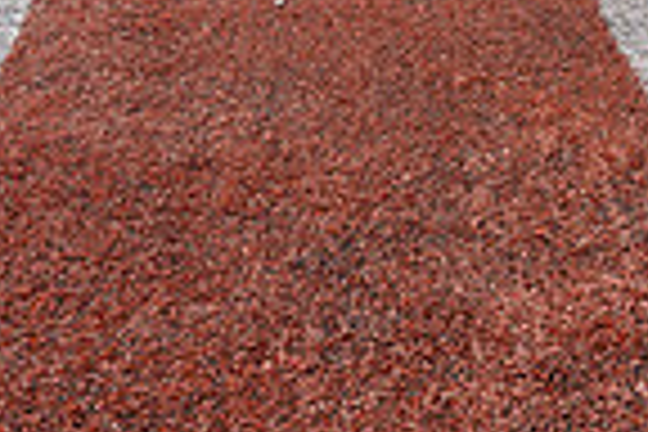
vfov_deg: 11.5
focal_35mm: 100
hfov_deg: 20.0
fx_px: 1800
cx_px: 603
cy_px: -572
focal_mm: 32
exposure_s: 1/250
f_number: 8
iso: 100
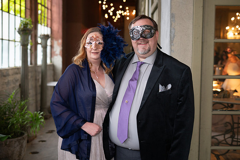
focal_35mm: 50
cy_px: 80
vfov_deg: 27.0
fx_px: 333
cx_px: 120
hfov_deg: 39.6
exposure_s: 1/125
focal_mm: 50
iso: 400
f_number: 2.8
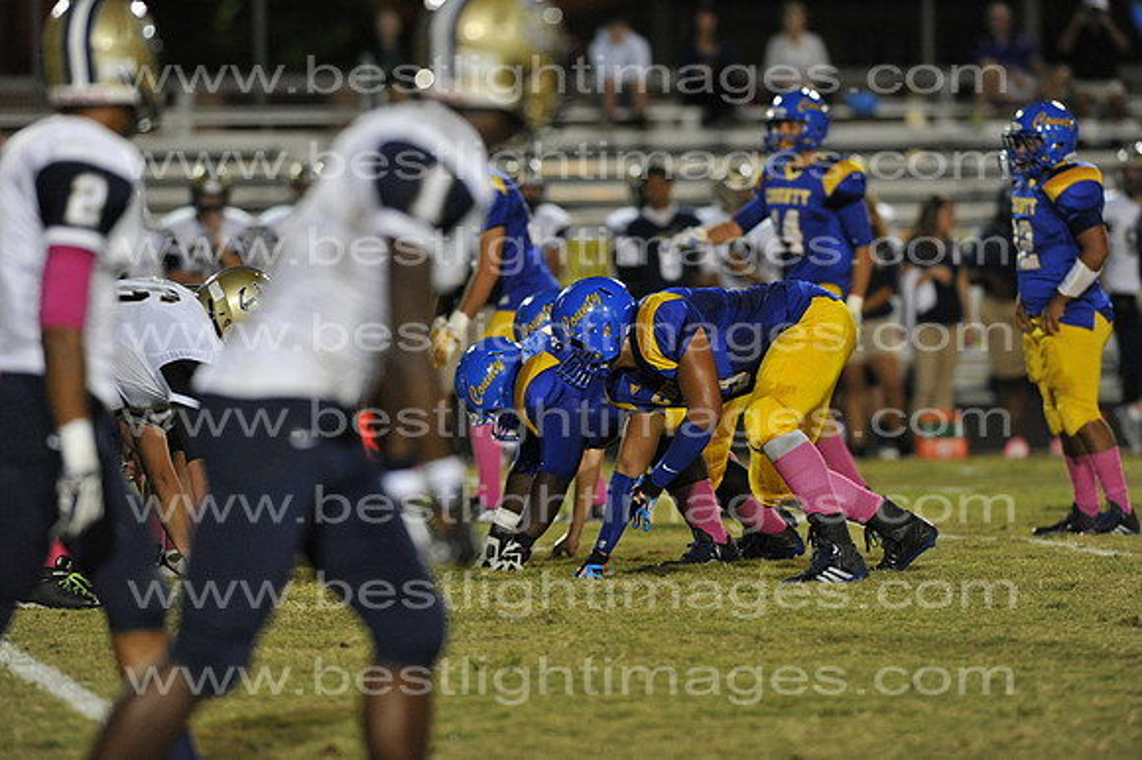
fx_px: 9511
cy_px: 380
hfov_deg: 6.9
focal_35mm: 300
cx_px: 571
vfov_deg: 4.6
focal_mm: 300
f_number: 4
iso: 5000
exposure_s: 1/500
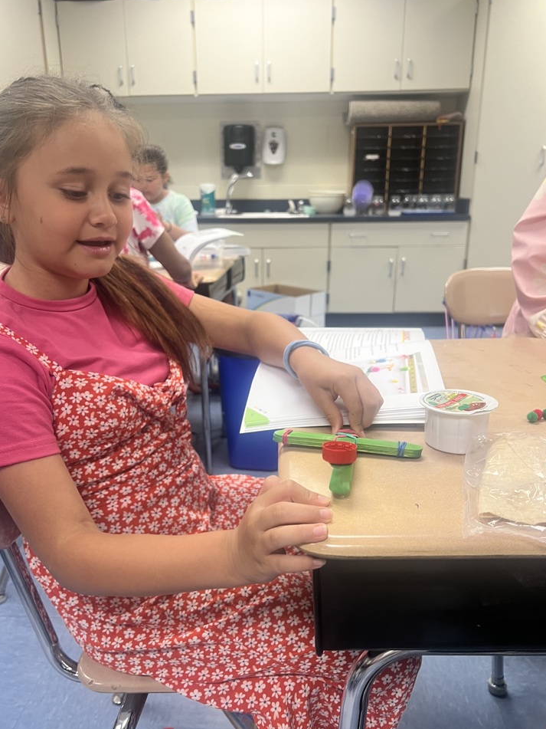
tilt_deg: -17.1
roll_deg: -1.0
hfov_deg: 49.7
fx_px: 589
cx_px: 257
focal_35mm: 28
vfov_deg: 63.4
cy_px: 377
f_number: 1.5
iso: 80
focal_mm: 5.7
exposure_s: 1/61
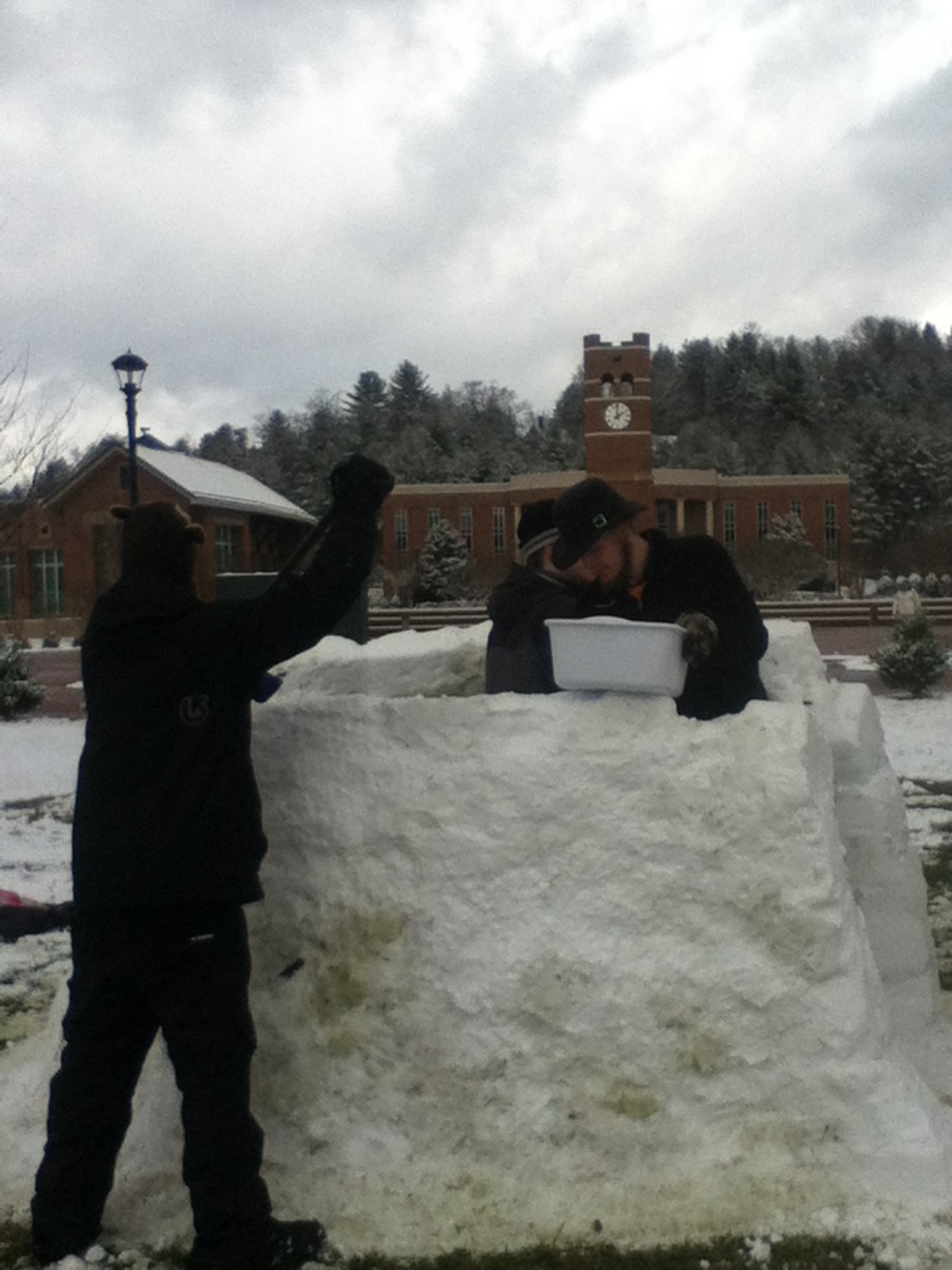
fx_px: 1173
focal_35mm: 32
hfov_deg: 44.2
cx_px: 476
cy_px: 635
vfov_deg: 56.8
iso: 80
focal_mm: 3.85
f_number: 2.4
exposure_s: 1/1313
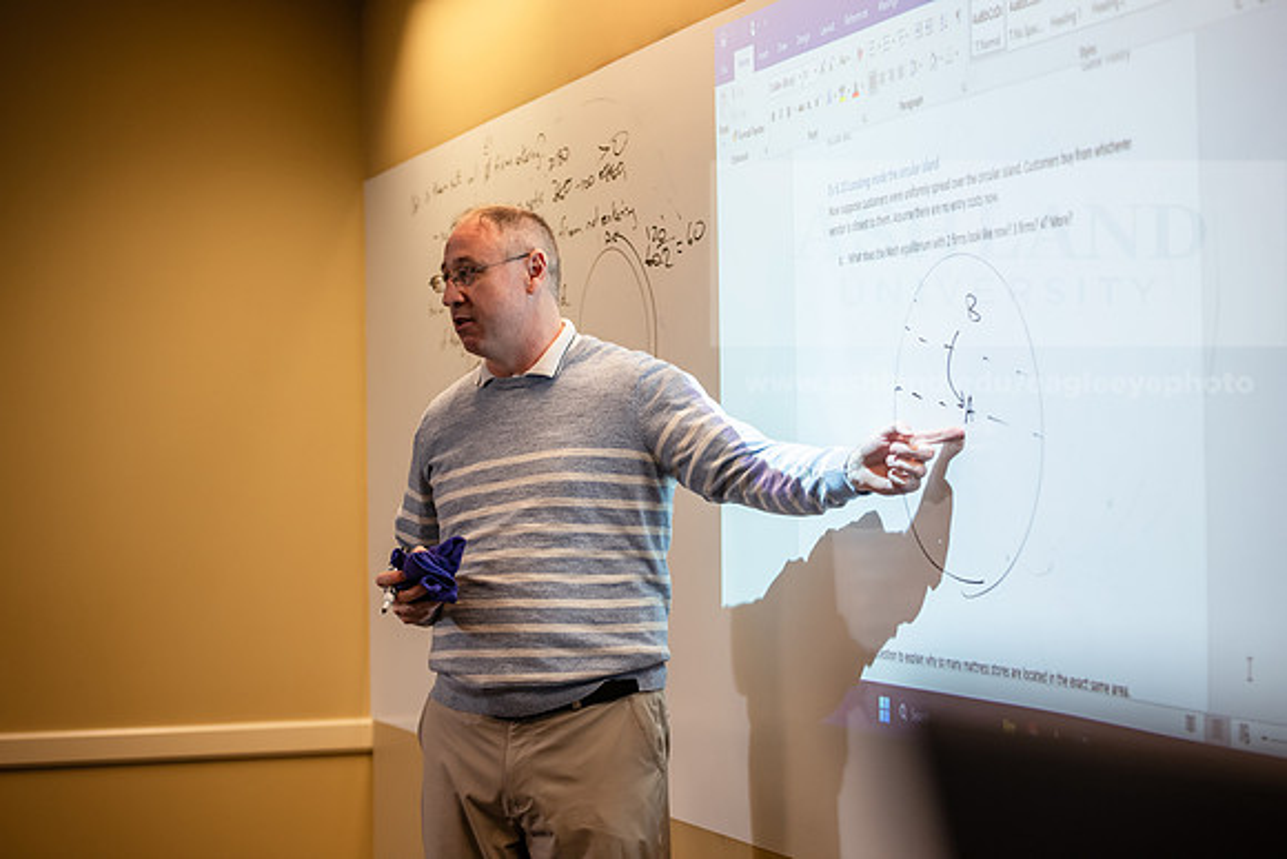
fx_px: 2503
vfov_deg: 19.5
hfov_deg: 28.8
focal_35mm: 70
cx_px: 644
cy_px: 430
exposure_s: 1/200
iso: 800
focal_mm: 70
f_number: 3.5
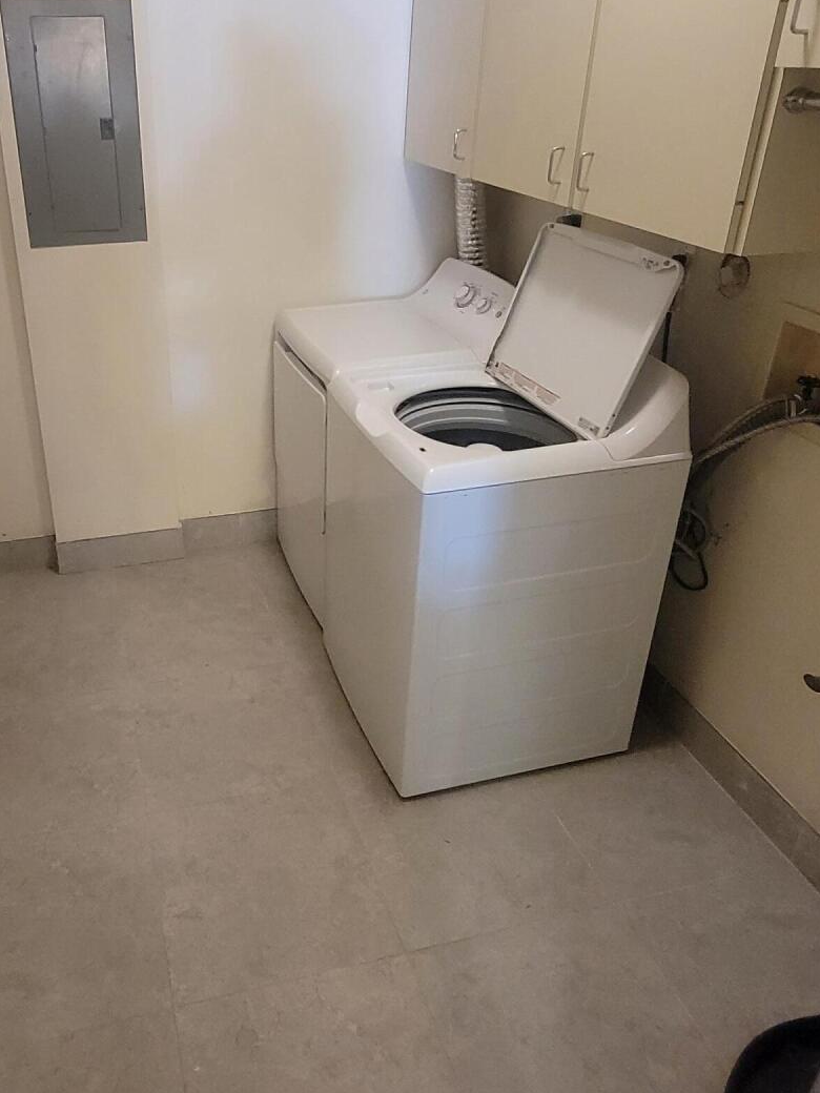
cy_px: 472
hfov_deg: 53.9
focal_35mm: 25
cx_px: 283
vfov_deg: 69.1
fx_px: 790
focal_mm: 2.2
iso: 800
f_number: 2.2
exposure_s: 1/24
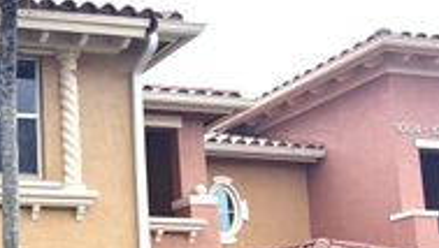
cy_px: 265
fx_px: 804
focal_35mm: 69
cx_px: -132
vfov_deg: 17.1
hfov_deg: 26.0
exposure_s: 1/1812
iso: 100
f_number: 1.78
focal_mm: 6.76
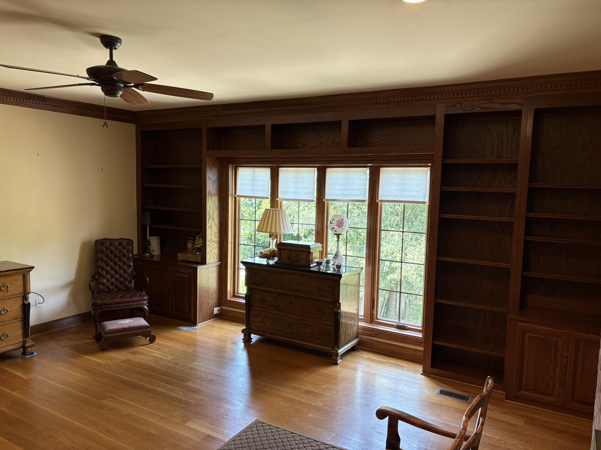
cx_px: 300
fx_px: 451
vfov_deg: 53.1
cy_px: 225
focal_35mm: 26
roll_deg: -0.9
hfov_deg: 67.3
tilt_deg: -5.7
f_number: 1.6
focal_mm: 5.96
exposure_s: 1/60
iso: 125
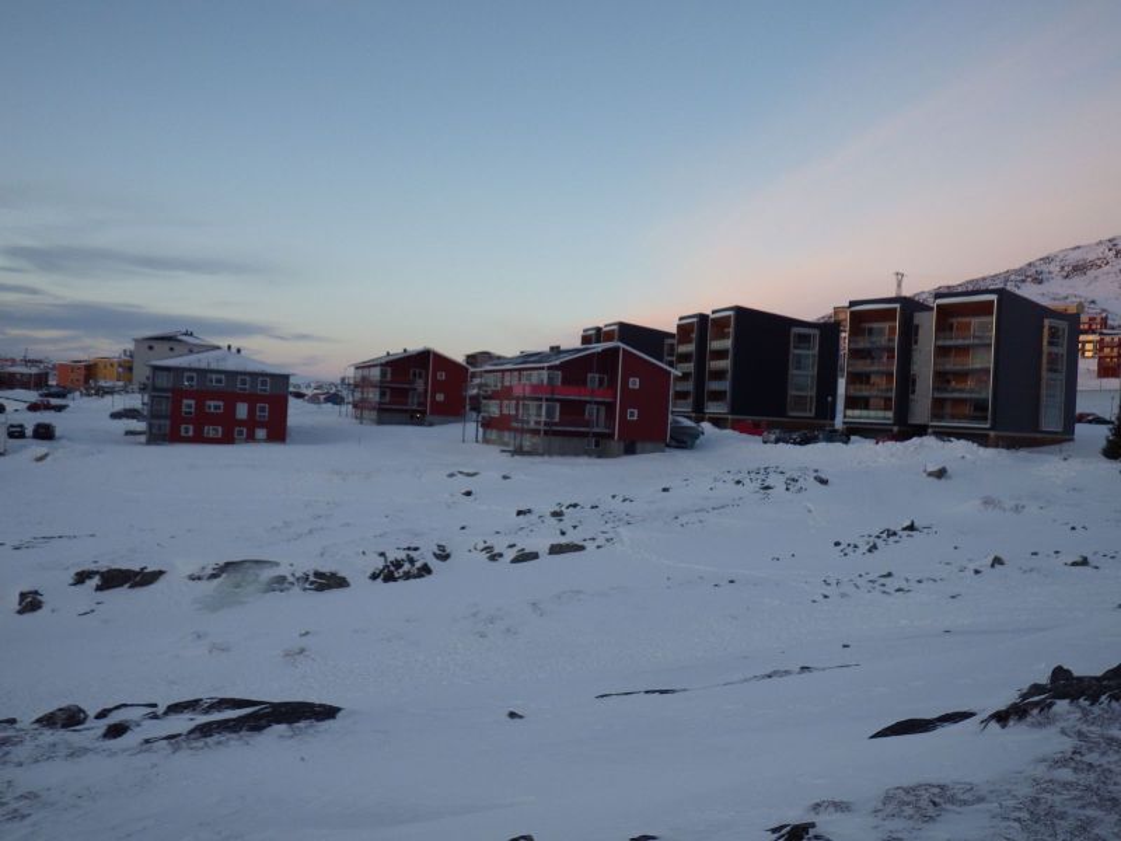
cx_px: 560
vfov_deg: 49.7
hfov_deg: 63.4
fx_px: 907
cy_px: 420
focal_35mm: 28
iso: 125
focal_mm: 5
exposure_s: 1/200
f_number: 3.5
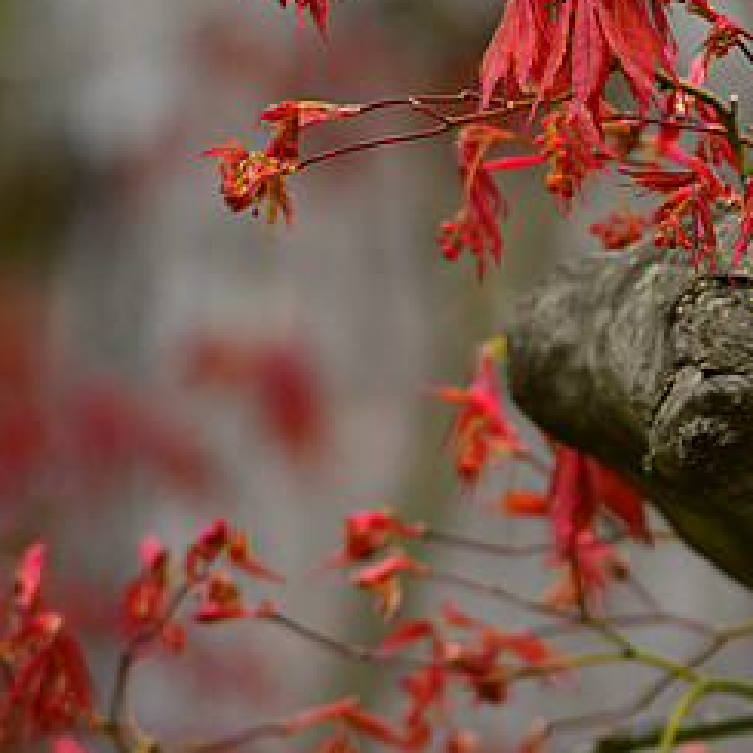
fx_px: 16366
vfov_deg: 2.6
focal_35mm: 665
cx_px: 882
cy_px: 180
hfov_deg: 2.6
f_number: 6.3
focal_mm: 220
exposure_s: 1/320
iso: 200
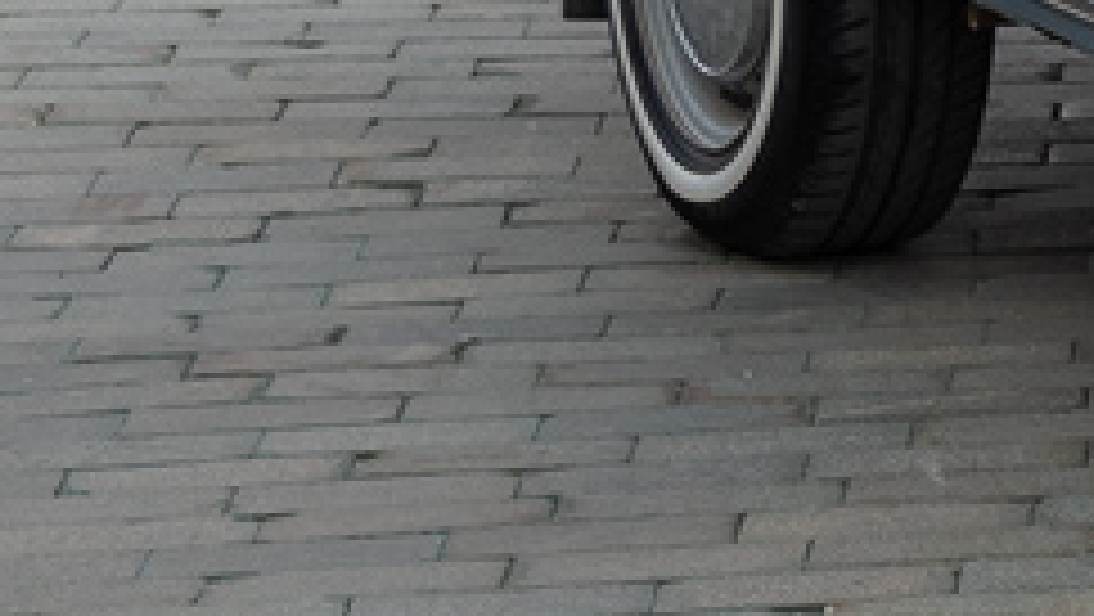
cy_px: -620
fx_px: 6501
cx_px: 2589
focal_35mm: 224
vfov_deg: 5.3
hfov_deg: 8.8
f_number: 7.1
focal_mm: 38
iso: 200
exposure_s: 1/800
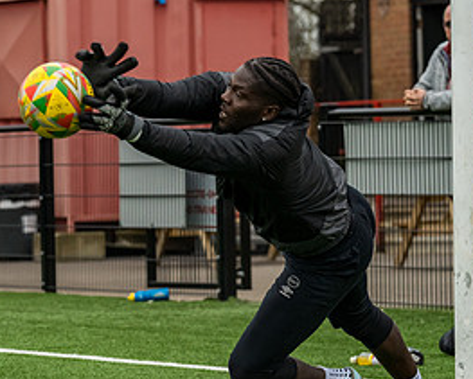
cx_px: 214
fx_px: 3910
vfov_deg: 5.6
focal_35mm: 279
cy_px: 157
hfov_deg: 6.9
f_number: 5
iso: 1000
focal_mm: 135
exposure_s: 1/1000
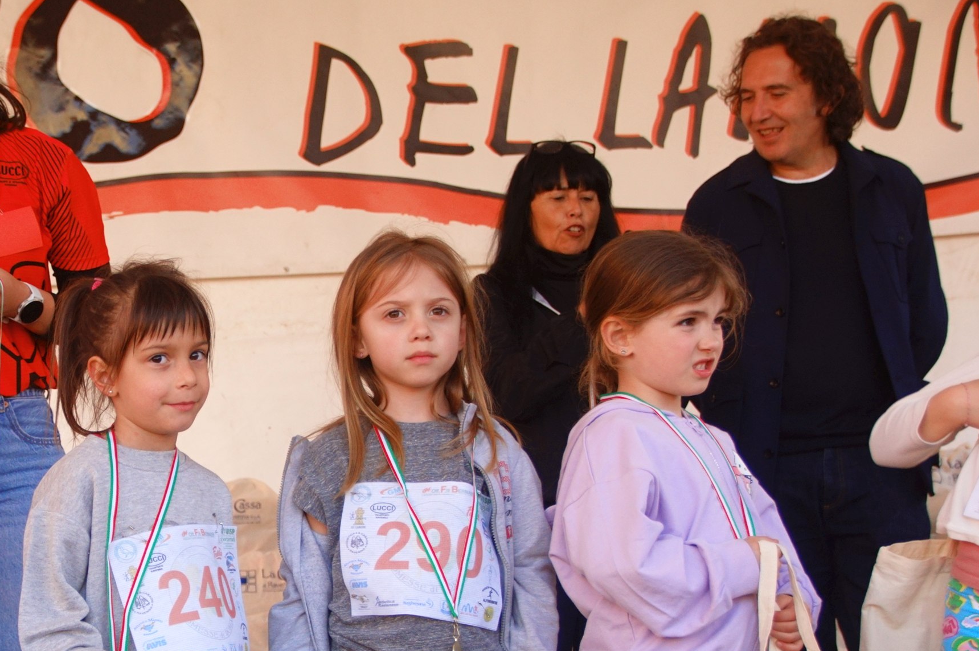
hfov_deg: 21.9
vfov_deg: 14.8
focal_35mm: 92
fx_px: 2496
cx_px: 187
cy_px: 532
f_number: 4.5
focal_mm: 35
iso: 400
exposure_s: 1/320
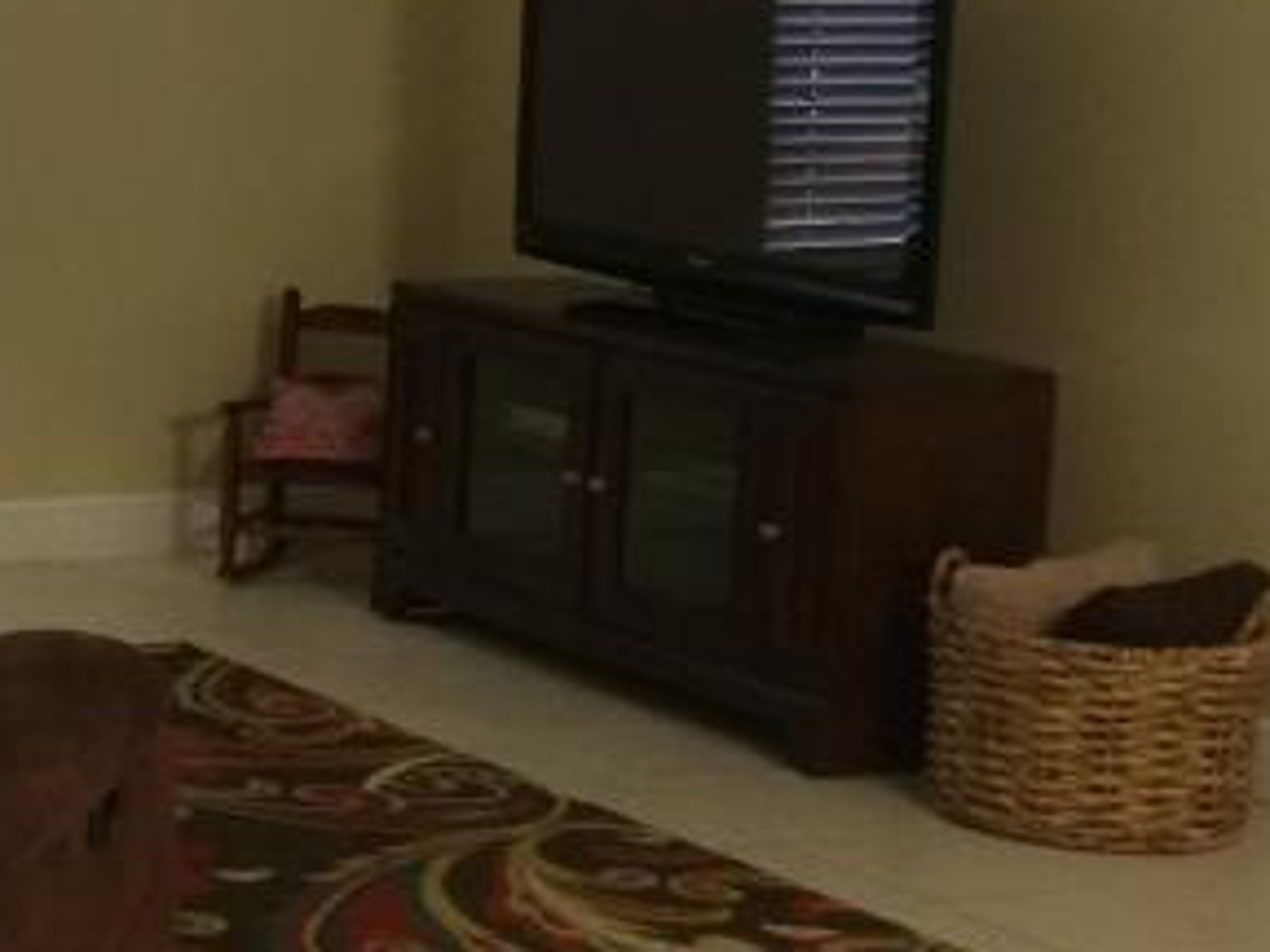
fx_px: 3779
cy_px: 366
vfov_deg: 14.4
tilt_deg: -7.6
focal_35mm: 103
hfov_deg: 17.9
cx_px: -335
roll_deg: -0.8
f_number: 2.2
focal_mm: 4.15
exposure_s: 1/30
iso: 160
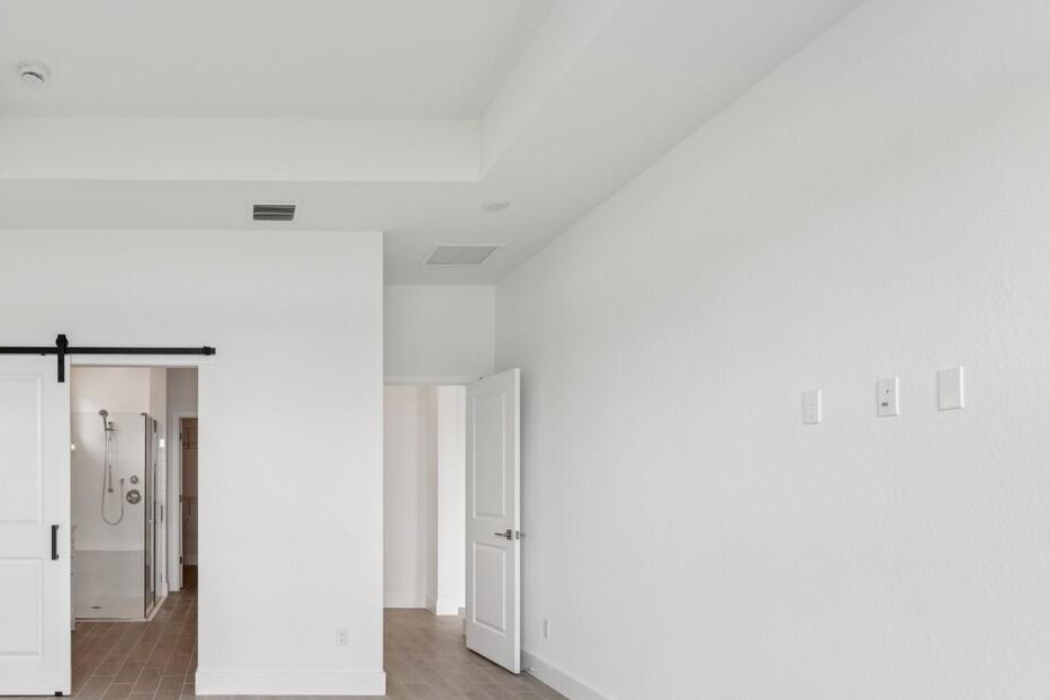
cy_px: 475
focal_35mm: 24
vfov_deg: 52.0
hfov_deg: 68.9
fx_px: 700
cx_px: 262
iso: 160
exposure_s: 1/13
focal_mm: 14
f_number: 8
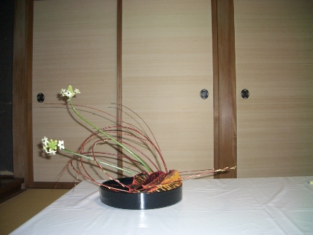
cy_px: 118
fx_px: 316
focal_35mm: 35
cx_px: 156
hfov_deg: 52.6
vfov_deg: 40.7
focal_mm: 5.8
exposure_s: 1/60
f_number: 2.6
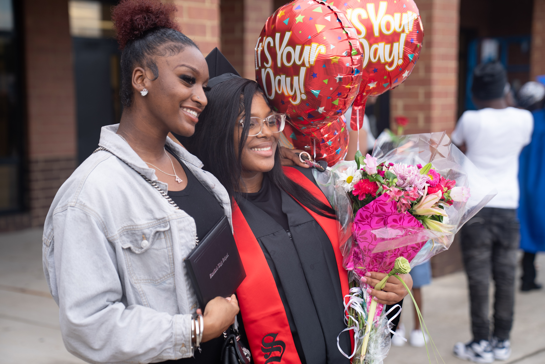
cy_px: 182
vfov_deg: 19.5
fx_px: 1060
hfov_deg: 28.8
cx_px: 272
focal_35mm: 70
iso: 80
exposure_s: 1/125
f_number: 2.8
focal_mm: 70
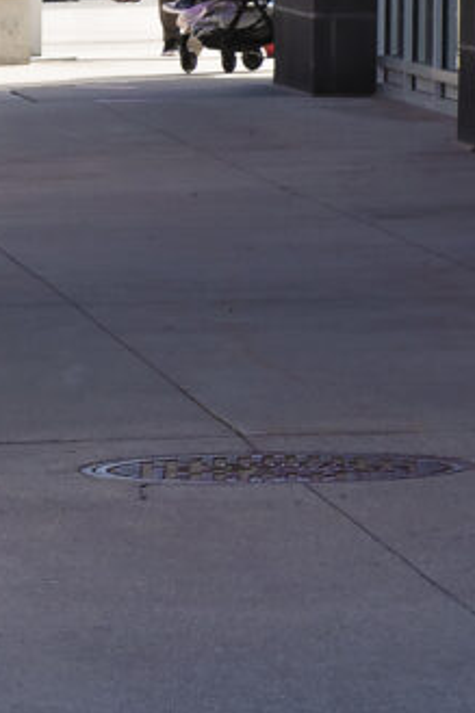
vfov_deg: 5.4
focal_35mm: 374
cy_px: -585
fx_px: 7409
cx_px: -1317
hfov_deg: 3.5
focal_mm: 48
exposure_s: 1/200
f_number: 9
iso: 320
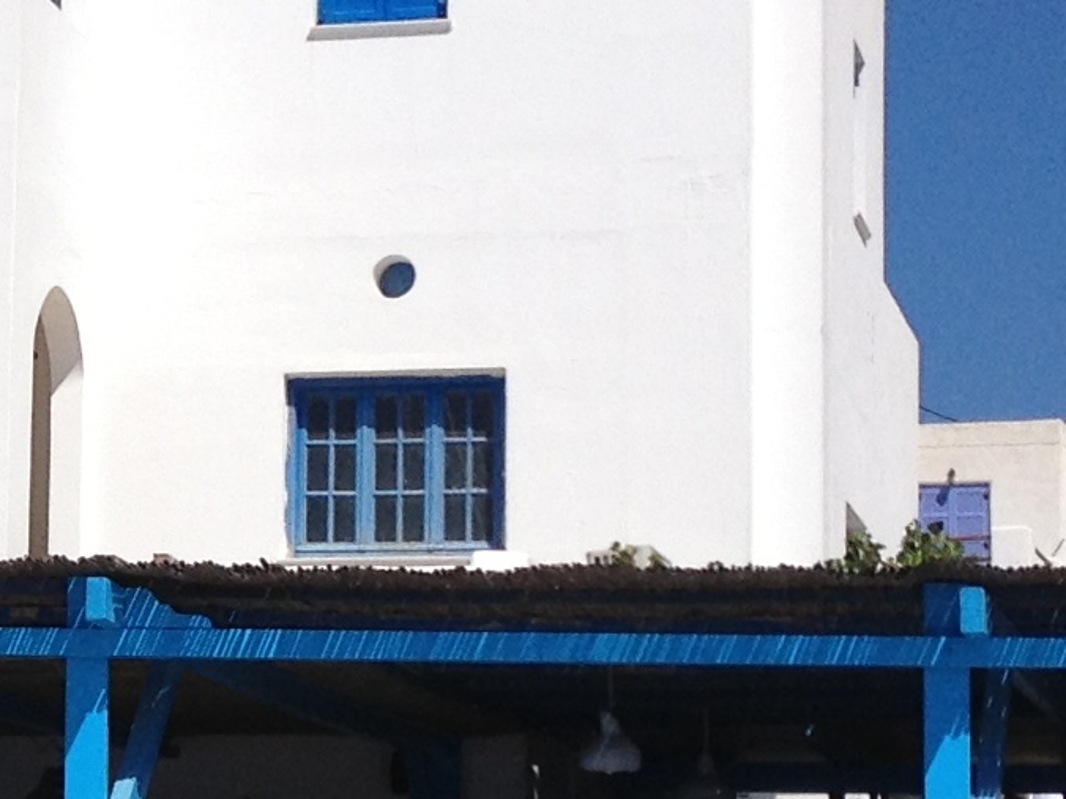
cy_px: 607
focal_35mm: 169
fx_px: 5204
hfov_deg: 11.5
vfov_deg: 8.8
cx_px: -202
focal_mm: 4.28
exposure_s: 1/3690
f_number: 2.4
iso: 50
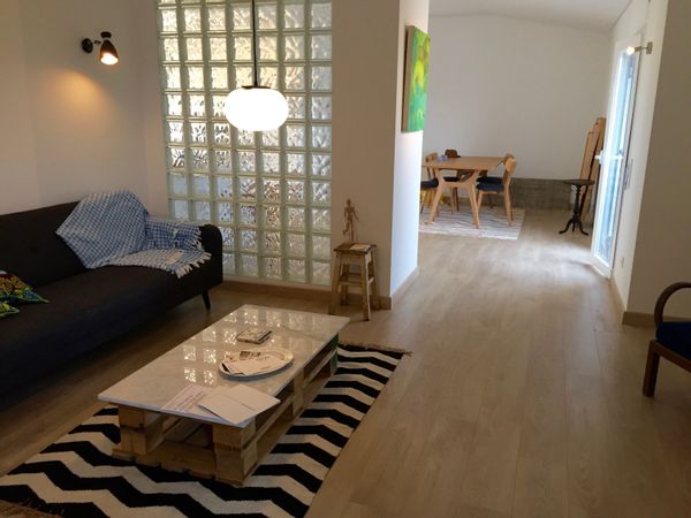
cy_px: 259
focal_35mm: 29
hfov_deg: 61.7
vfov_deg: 48.2
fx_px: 579
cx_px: 346
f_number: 2.2
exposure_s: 1/33
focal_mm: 4.15
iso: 64
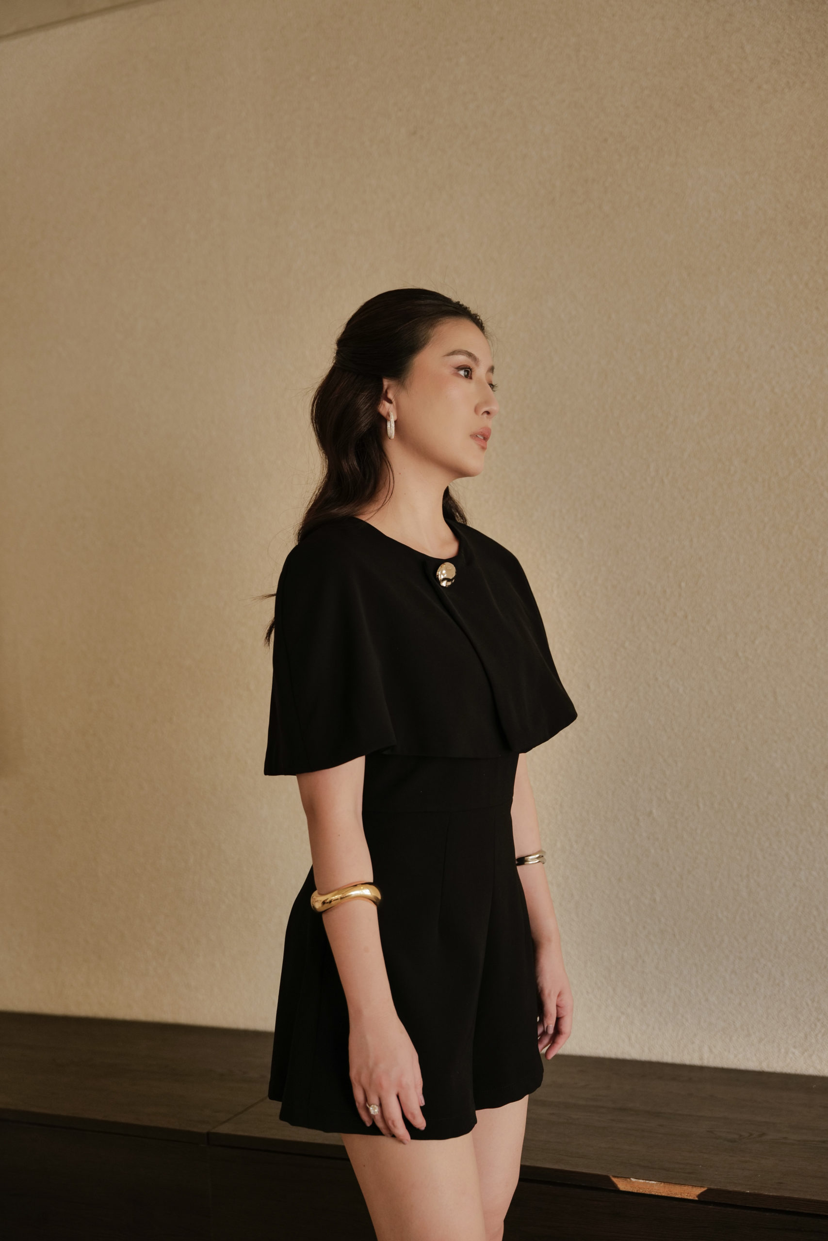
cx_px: 414
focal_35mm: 43
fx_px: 1483
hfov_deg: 31.2
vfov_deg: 45.4
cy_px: 620
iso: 800
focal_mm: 43
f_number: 2.8
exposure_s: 1/200
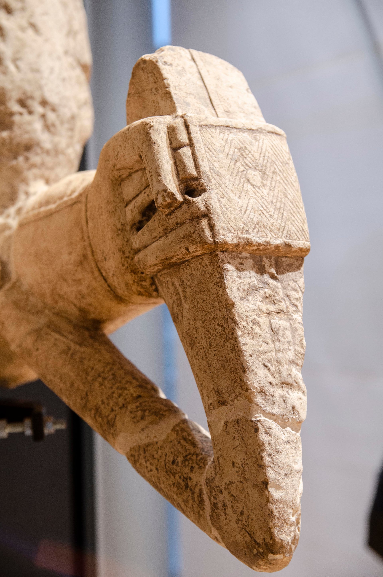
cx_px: 192
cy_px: 288
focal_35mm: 75
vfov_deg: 27.0
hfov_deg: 18.1
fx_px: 1202
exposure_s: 1/50
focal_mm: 50
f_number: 3.5
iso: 800
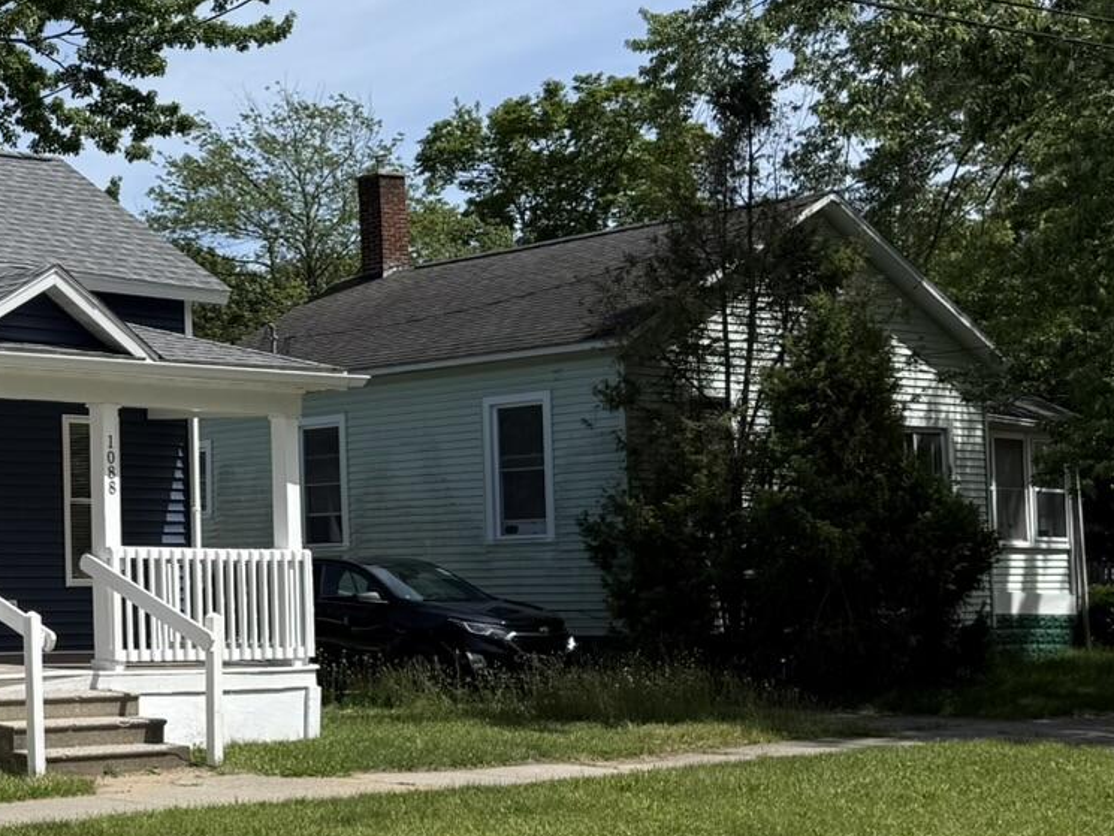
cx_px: -187
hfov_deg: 26.5
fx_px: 2124
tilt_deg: +4.2
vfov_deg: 22.2
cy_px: 474
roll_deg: +1.0
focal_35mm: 66
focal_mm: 6.76
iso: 80
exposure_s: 1/4975
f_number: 1.78
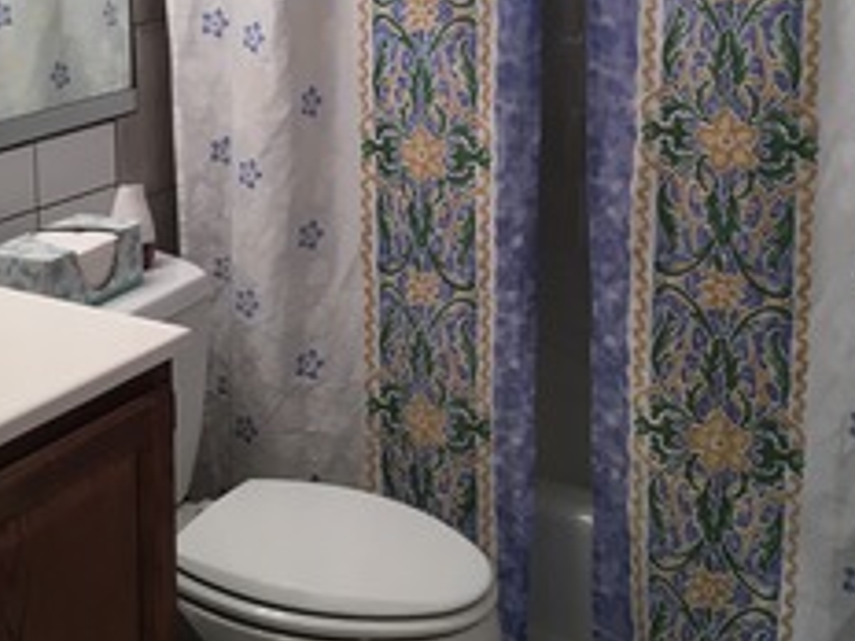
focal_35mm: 60
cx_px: 276
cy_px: 129
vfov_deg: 24.0
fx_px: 1482
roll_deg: +1.0
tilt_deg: -12.0
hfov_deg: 31.9
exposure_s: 1/33
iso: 32
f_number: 2.2
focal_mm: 4.15
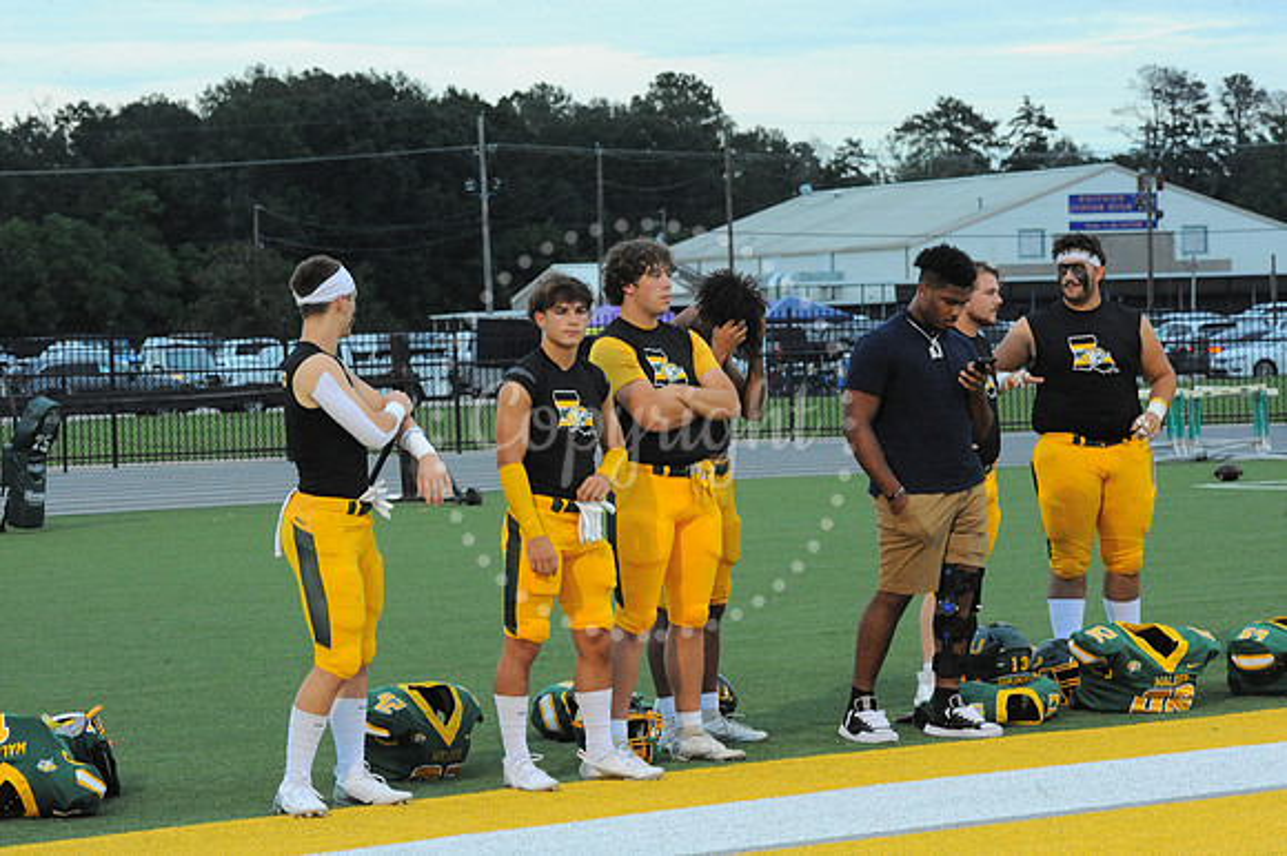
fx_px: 4287
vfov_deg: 11.4
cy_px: 428
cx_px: 644
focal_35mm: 120
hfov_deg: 17.1
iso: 6400
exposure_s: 1/160
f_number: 11
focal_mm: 120
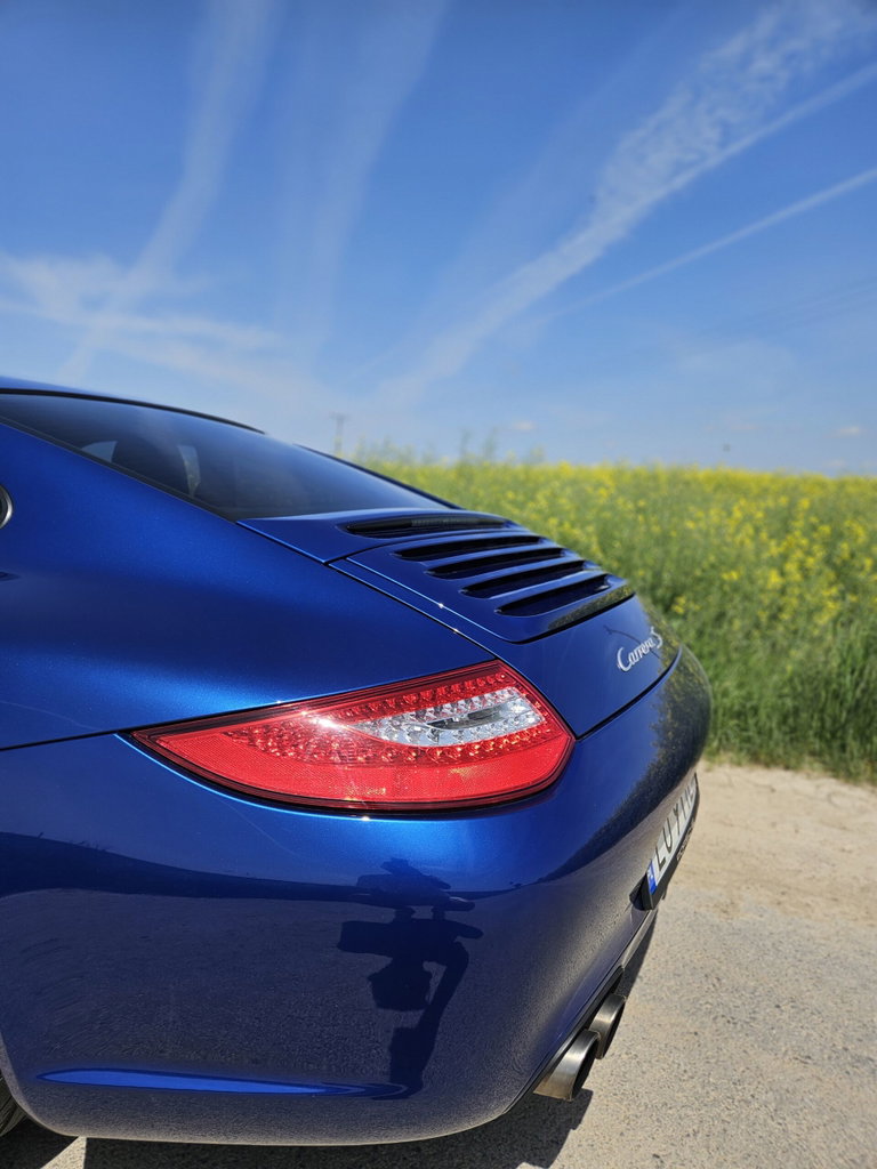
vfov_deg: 73.9
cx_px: 438
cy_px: 584
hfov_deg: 58.9
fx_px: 777
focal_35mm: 23
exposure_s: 1/2384
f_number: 1.8
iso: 25
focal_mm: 5.4
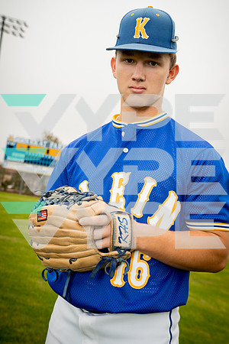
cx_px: 114
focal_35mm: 44
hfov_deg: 30.5
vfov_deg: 44.5
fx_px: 420
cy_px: 172
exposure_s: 1/250
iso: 200
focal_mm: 44
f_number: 5.6
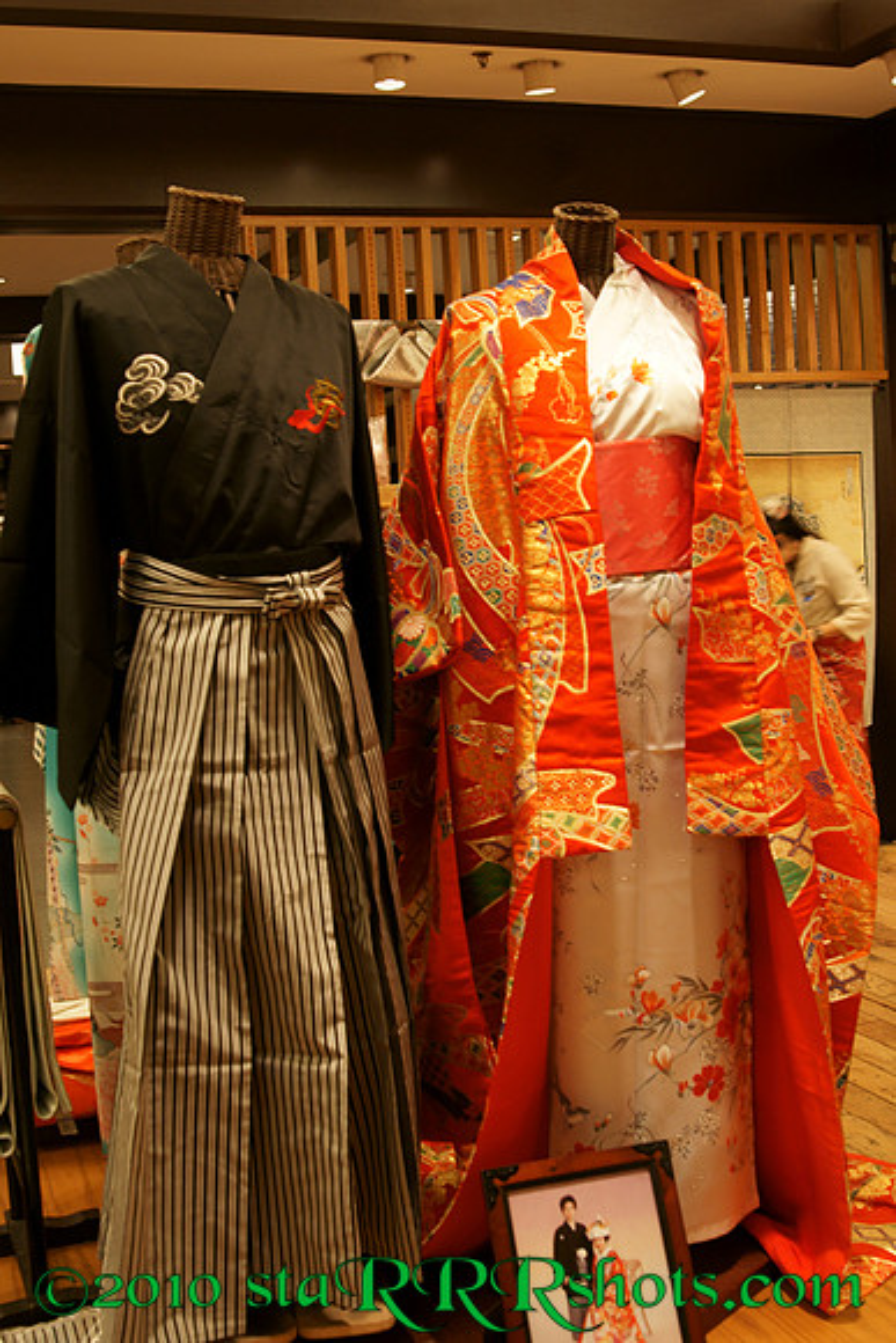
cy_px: 672
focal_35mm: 42
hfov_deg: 31.9
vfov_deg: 46.4
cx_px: 448
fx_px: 1567
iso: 400
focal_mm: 28
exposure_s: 1/15
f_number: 4
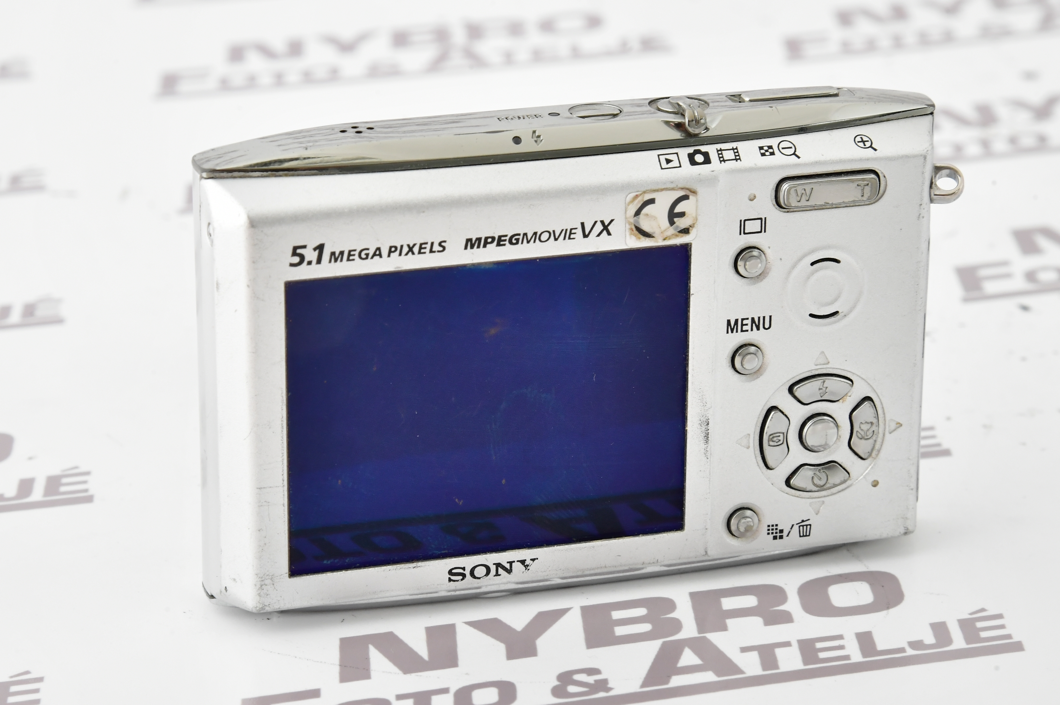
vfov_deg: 11.4
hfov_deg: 17.1
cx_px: 530
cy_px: 352
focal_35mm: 120
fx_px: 3530
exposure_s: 1/125
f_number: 16
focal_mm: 120
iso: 1600
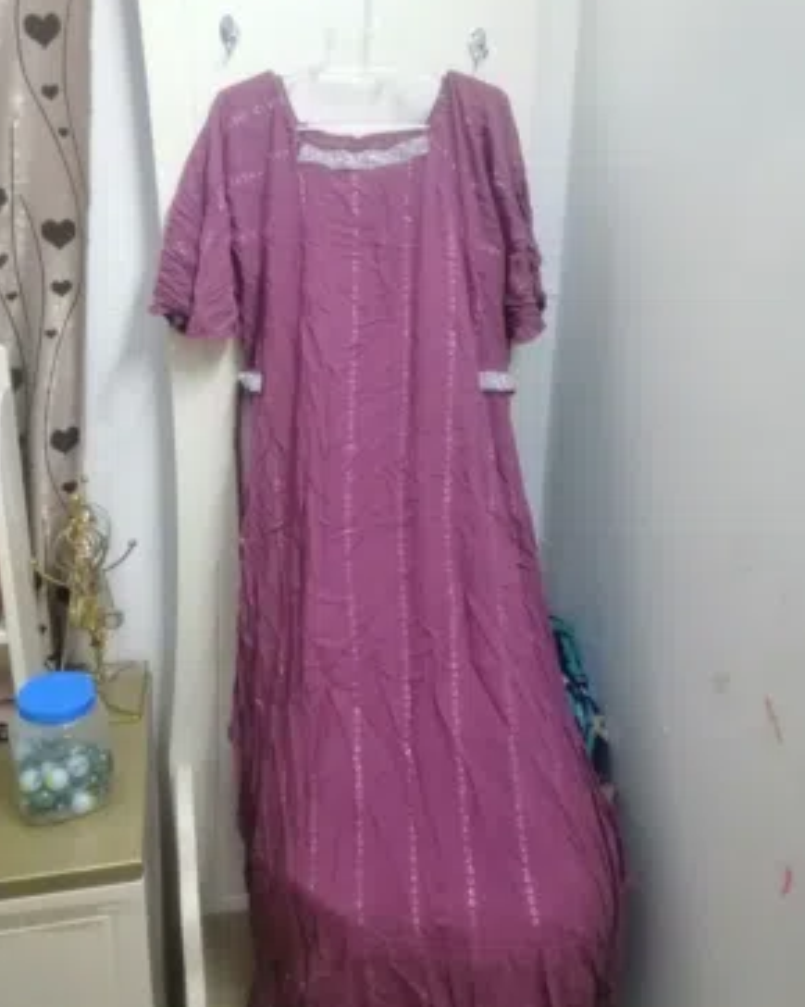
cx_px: 402
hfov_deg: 51.5
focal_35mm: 28
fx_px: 835
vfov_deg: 62.2
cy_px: 472
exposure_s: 1/25
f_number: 1.8
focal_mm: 3.95
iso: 400
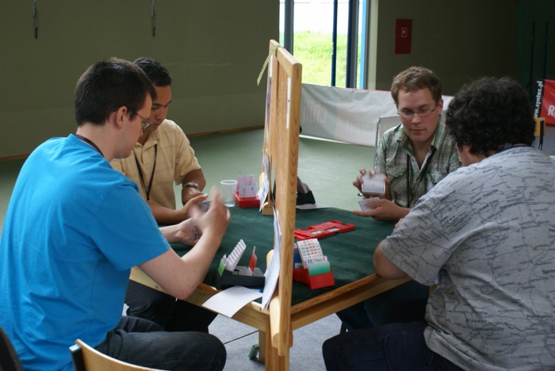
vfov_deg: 29.9
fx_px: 694
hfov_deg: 43.6
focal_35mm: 45
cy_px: 186
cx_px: 278
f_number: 5.6
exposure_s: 1/25
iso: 200
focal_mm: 30
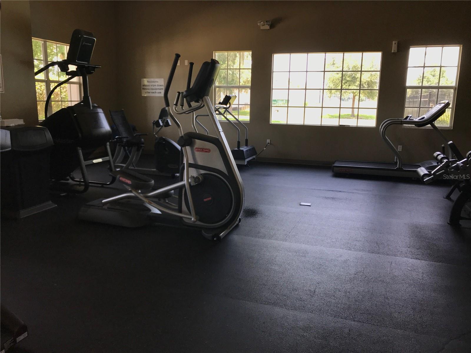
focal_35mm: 28
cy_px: 176
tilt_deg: -10.7
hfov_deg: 63.4
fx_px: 381
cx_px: 236
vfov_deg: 49.7
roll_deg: -1.3
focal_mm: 3.99
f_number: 1.8
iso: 32
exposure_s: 1/120
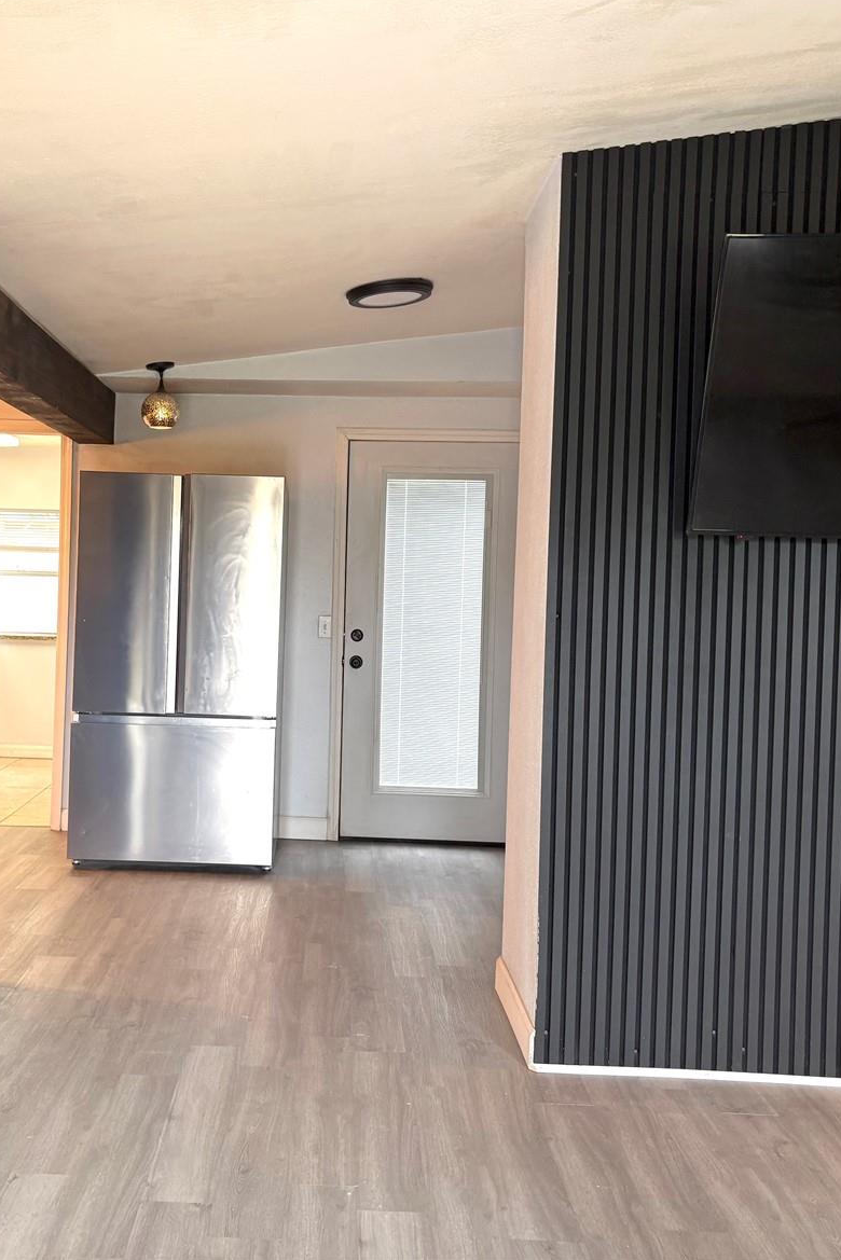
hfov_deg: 35.5
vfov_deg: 51.9
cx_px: 266
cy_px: 617
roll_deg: -1.2
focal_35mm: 37
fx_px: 1296
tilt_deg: -2.0
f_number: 1.6
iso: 100
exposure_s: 1/60
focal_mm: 5.96
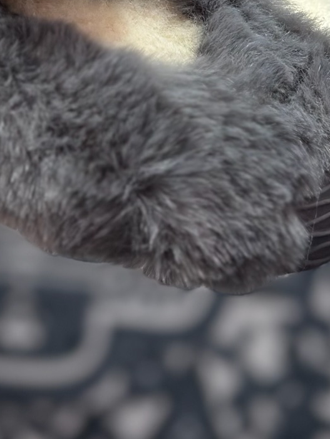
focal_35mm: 140
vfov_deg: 13.4
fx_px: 1778
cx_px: 32
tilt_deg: -57.0
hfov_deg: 10.5
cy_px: -189
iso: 80
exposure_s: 1/1019
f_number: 1.78
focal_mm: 6.86
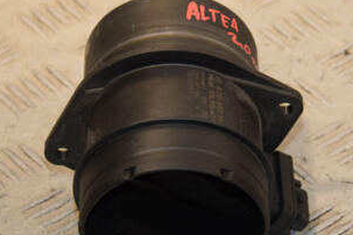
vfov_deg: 7.0
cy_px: 116
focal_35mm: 196
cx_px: 230
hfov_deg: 10.5
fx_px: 1922
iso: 800
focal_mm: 66
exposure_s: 1/200
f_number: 6.3
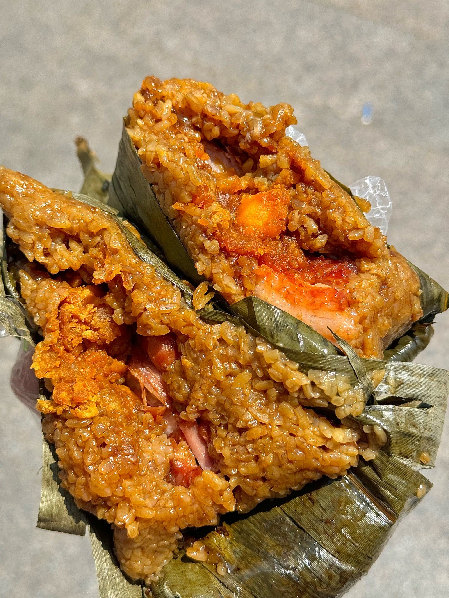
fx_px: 830
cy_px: 299
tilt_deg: -56.7
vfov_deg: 39.7
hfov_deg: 30.3
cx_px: 224
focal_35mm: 48
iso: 64
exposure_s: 1/2959
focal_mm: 6.76
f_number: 1.78
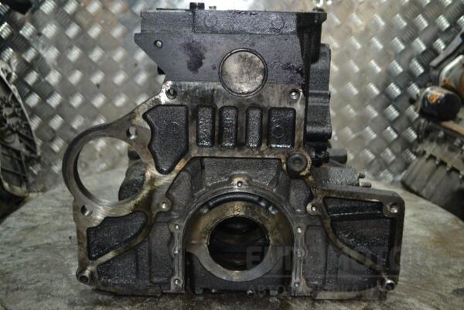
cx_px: 232
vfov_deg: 31.9
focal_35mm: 42
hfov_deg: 46.4
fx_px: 541
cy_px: 155
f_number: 4.5
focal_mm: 28
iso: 1600
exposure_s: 1/60
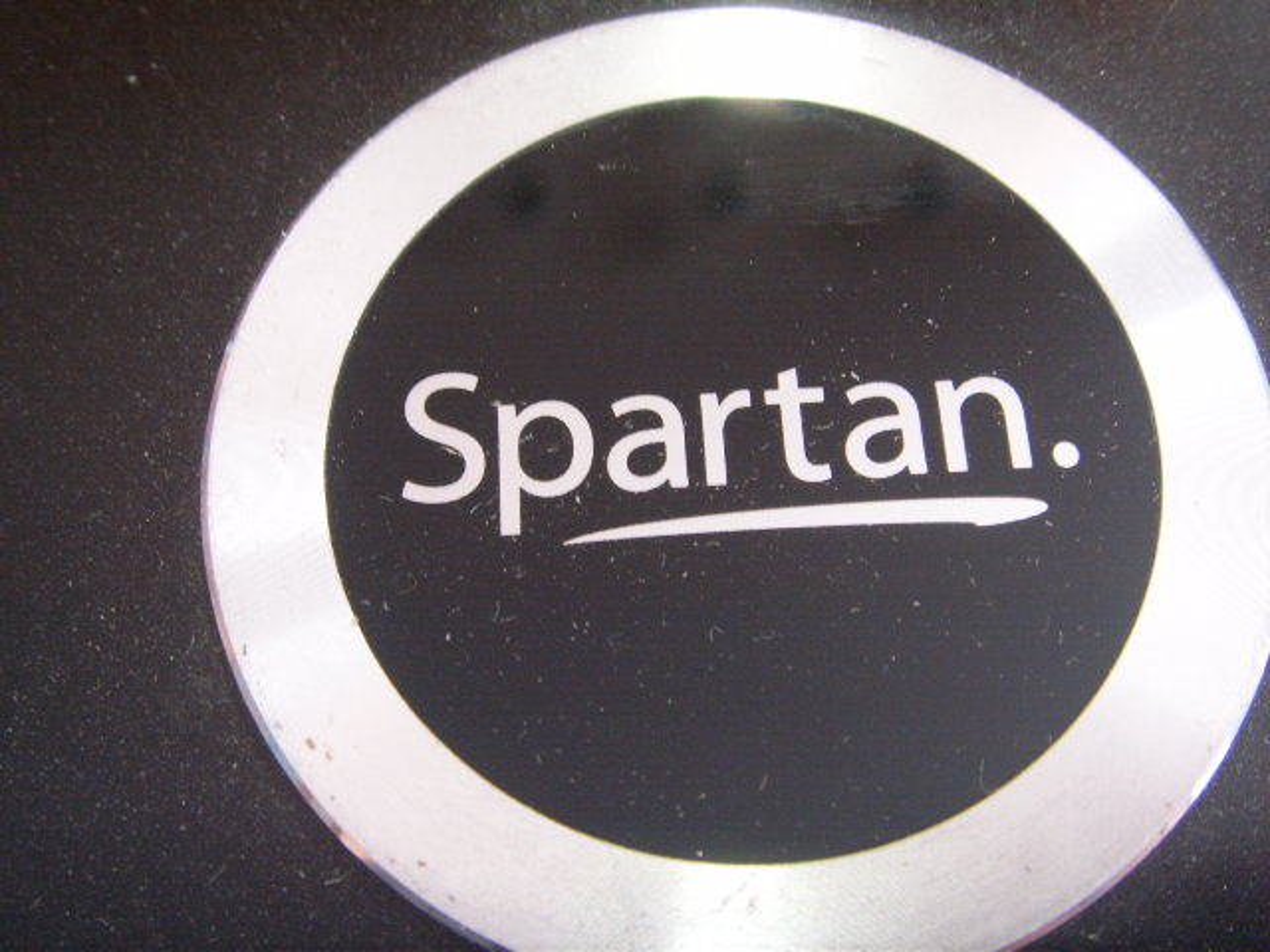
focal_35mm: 39
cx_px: 635
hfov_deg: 47.9
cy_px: 476
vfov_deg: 36.8
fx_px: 1431
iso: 152
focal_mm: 6.6
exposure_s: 1/15
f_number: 3.5
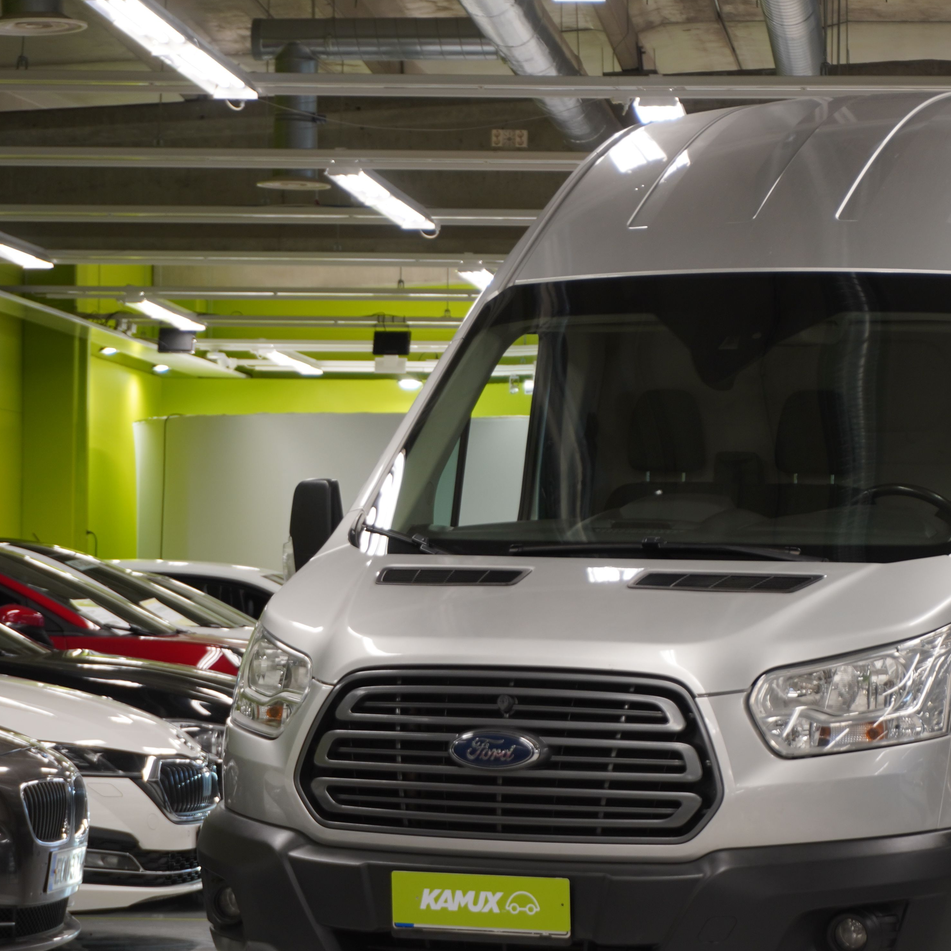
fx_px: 4010
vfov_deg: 13.5
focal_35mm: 129
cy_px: 576
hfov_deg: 13.4
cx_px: 819
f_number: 5.6
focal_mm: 50
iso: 100
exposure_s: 1/10
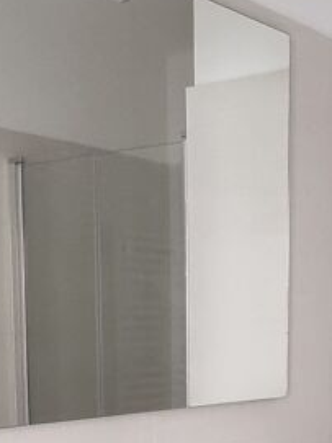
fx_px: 819
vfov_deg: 27.6
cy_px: 491
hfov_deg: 22.6
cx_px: 270
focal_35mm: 64
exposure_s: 1/60
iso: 320
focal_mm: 2.2
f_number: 2.2
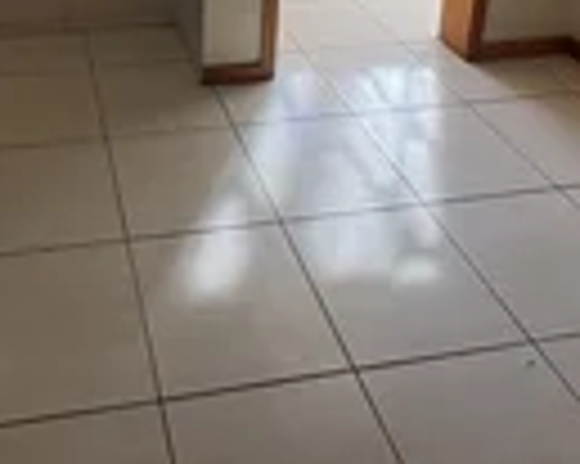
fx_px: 703
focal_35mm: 41
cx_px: 126
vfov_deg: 29.2
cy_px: -146
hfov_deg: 43.0
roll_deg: -0.4
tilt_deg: -13.7
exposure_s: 1/244
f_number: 2.2
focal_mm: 2.22
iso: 64
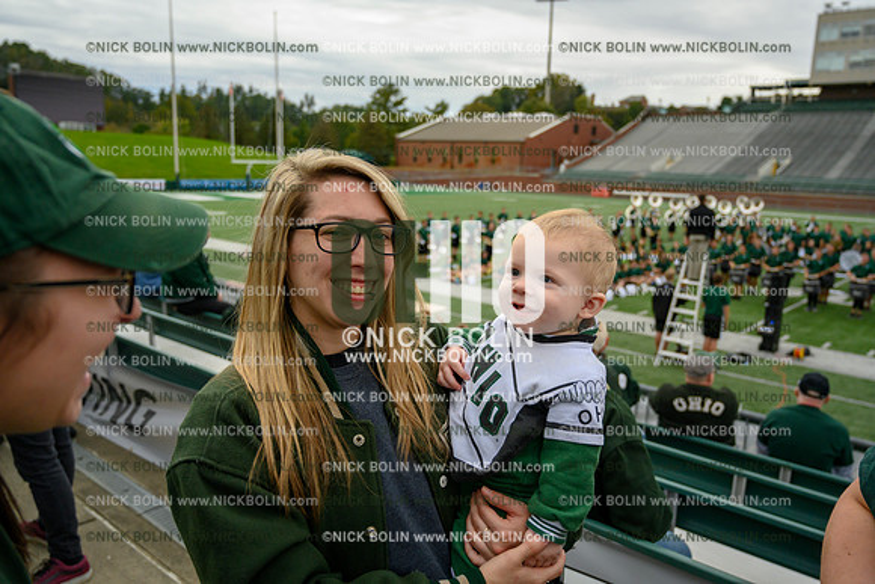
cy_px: 292
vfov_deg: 45.0
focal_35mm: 29
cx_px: 438
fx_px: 705
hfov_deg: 63.6
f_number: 4
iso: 2000
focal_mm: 29
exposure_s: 1/800
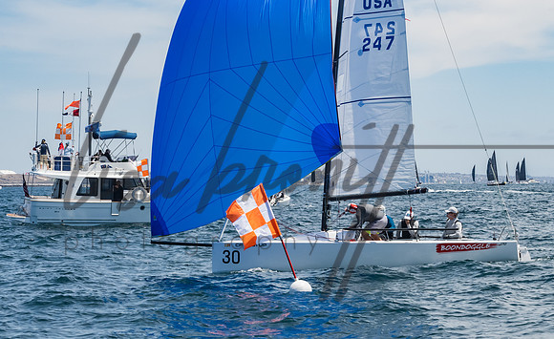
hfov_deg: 15.3
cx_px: 311
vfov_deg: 9.4
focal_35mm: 137
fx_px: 2056
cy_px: 202
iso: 640
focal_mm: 78
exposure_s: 1/1000
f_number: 14
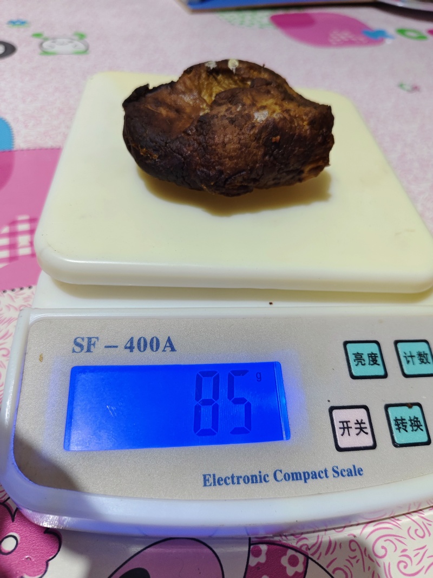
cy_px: 289
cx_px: 216
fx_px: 384
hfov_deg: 58.9
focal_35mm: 23
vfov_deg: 73.9
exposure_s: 1/33.3
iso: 994
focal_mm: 5.56
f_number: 1.88
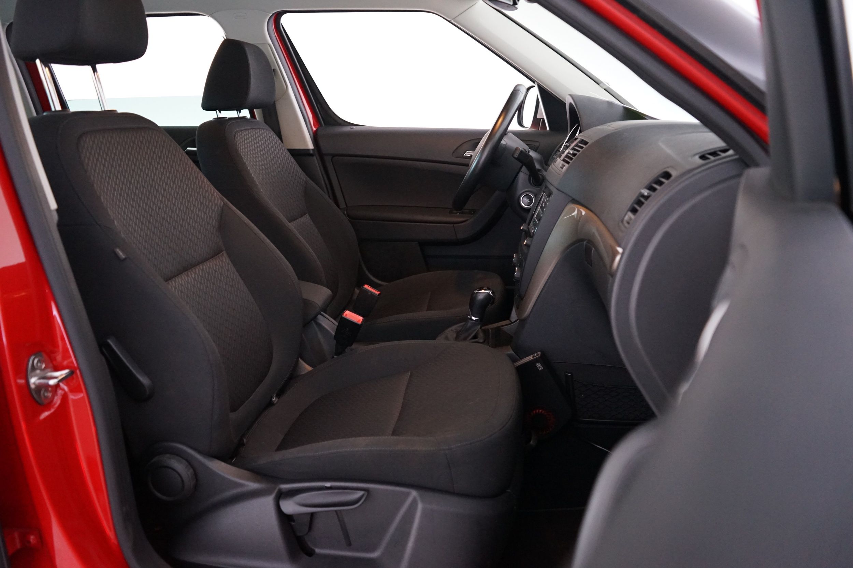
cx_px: 426
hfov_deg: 61.9
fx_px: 711
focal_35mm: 30
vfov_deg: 43.6
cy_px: 284
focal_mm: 30
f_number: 4.5
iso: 4000
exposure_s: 1/10
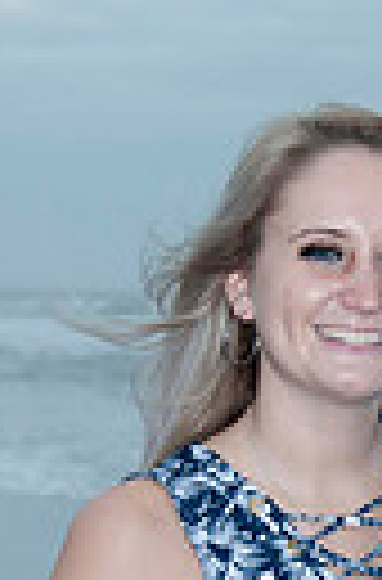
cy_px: 611
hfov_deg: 5.4
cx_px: 497
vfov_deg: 8.1
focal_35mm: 252
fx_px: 4043
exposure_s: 1/125
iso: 100
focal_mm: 48
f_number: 5.6
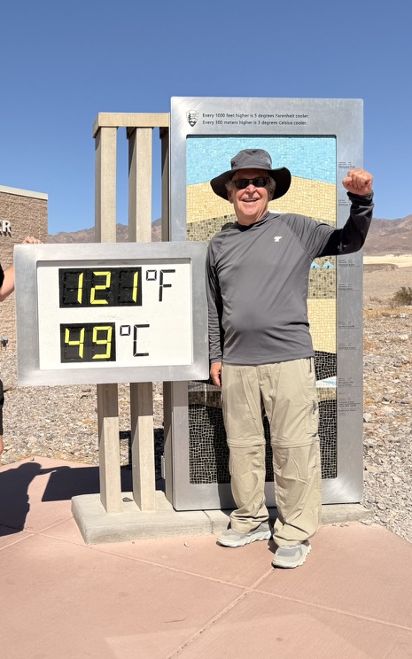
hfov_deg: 34.9
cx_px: 69
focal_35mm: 35
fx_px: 629
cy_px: 332
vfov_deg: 55.3
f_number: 1.78
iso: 80
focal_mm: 6.76
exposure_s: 1/9091
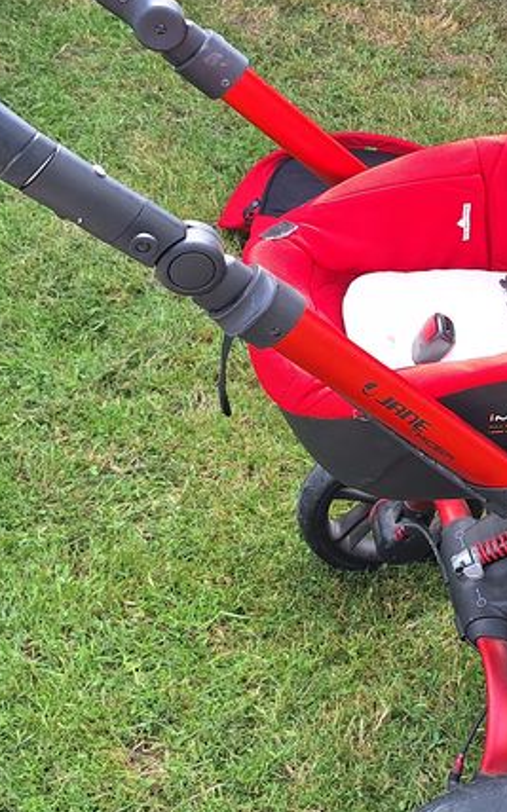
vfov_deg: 35.5
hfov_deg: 21.8
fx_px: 1262
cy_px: 311
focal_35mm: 57
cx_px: 524
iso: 40
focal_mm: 5.54
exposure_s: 1/447
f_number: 1.8
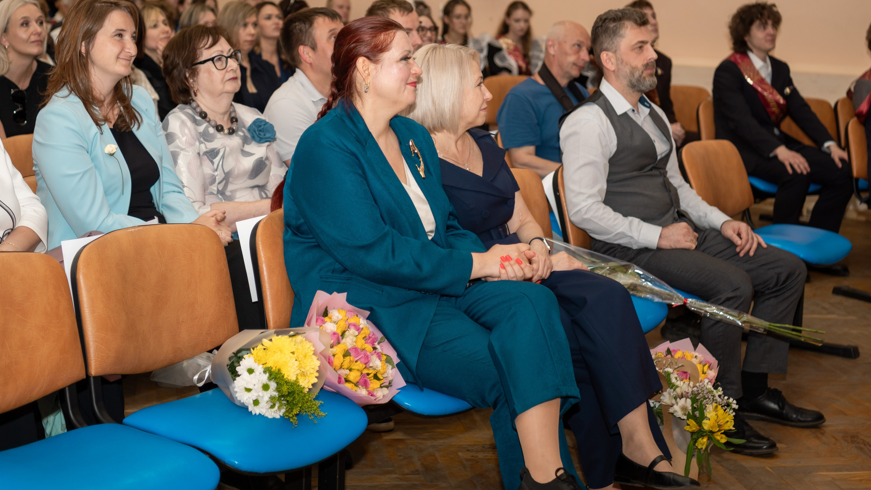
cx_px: 414
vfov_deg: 19.1
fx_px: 1455
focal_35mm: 63
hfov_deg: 33.3
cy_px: 170
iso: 200
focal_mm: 50
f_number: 2.8
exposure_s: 1/160
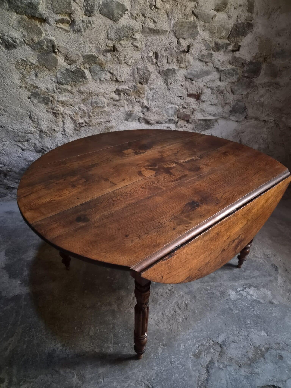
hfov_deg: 58.9
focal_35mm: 23
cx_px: 146
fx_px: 258
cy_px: 194
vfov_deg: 73.9
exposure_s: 1/50
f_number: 1.8
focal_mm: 5.4
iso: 2000
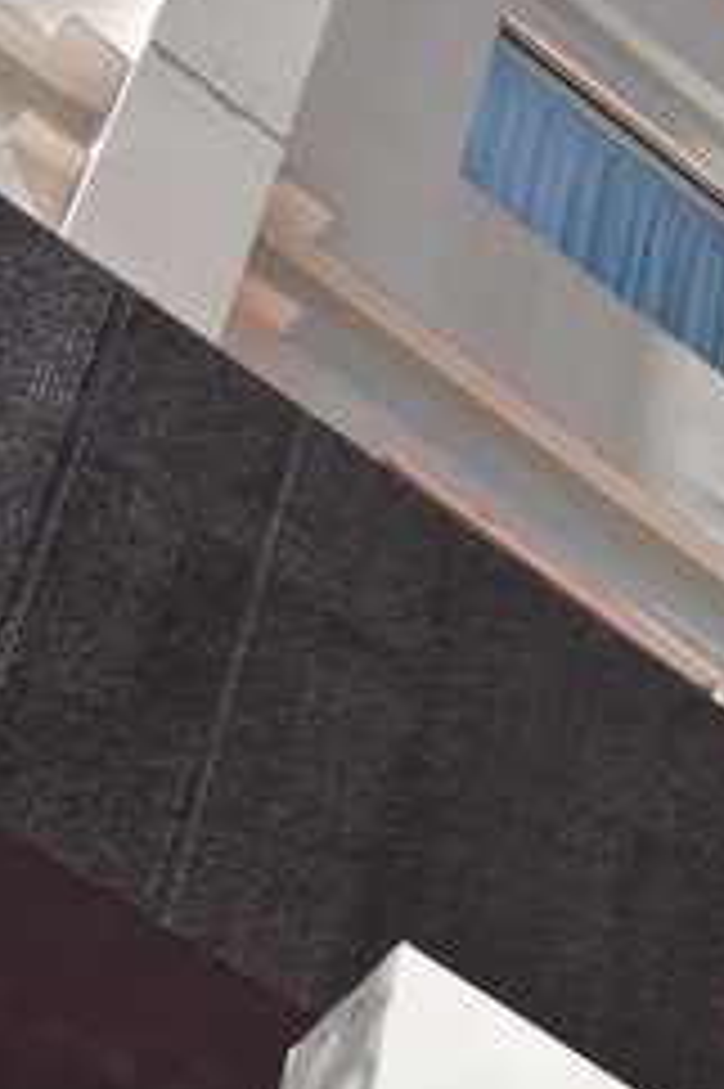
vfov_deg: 16.9
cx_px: 1113
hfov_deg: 11.0
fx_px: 3595
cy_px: 1048
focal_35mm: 119
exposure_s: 1/125
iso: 160
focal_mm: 24
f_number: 10
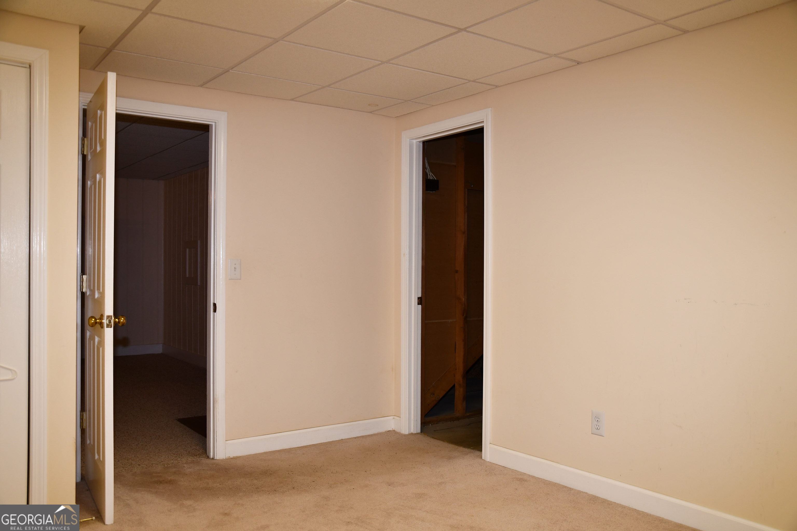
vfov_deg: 42.3
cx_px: 398
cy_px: 266
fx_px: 686
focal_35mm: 31
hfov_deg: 60.3
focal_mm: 21
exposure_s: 1/60
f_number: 4
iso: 320
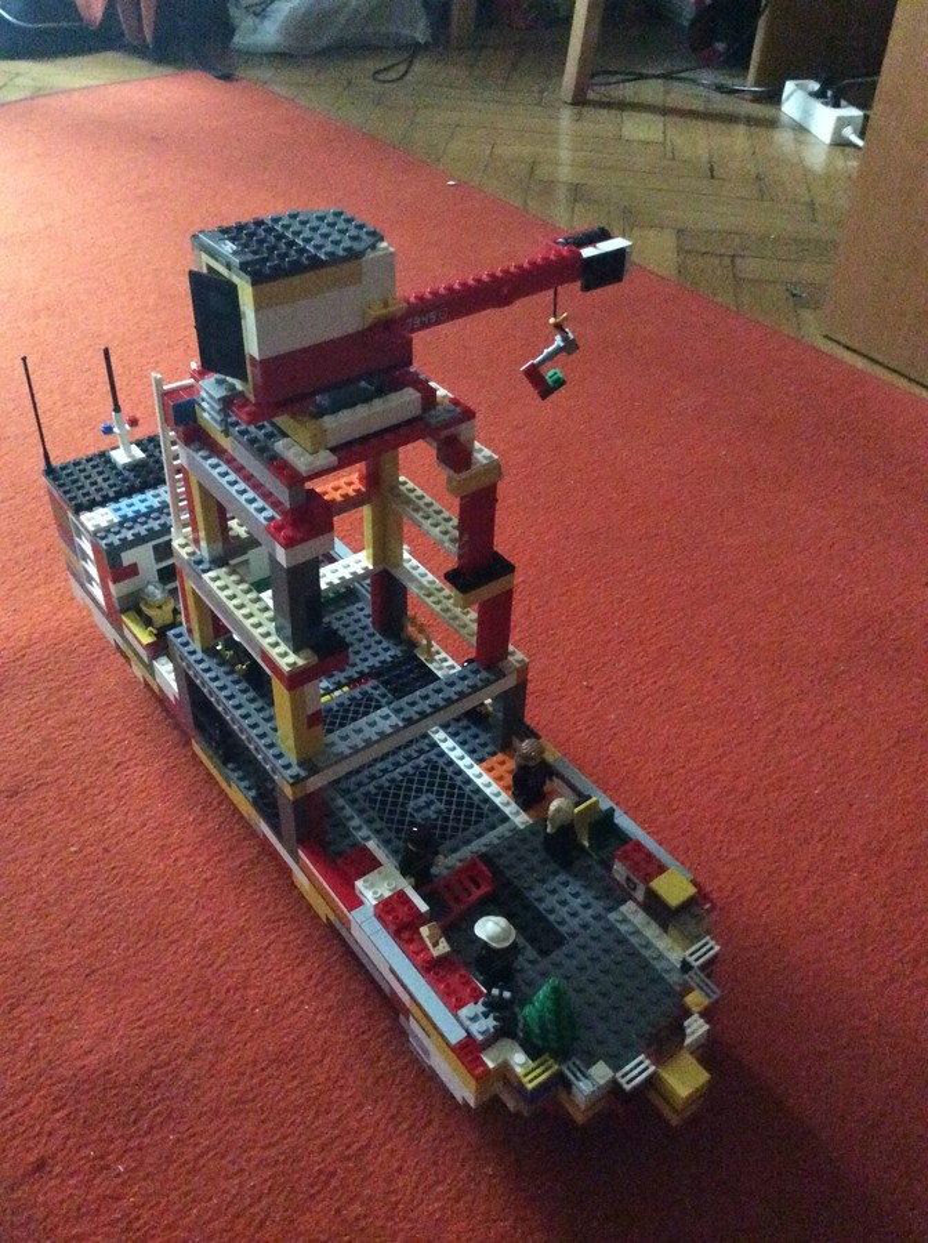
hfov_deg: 42.8
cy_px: 622
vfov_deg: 55.4
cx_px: 464
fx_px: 1183
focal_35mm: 33
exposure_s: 1/15
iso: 800
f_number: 2.4
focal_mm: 3.3
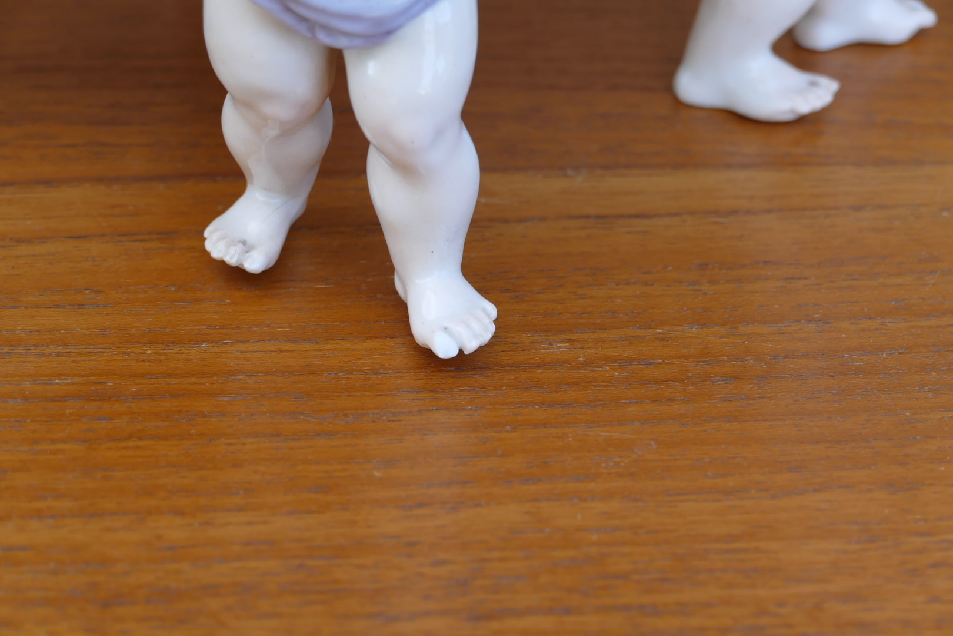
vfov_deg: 10.9
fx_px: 3335
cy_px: 318
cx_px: 476
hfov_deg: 16.3
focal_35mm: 126
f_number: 4.5
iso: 125
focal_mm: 45.89
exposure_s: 1/80
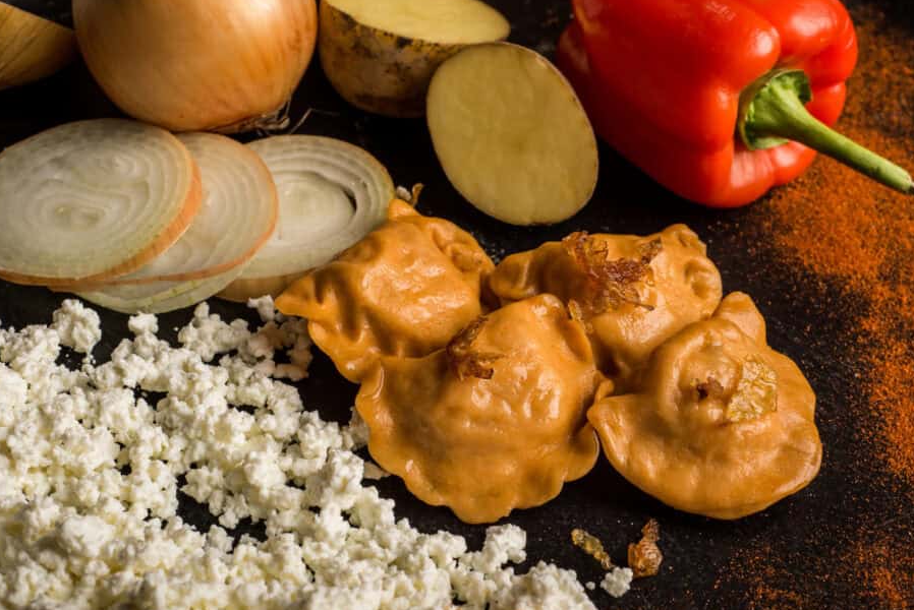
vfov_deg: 23.8
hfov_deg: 35.0
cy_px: 336
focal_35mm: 57
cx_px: 511
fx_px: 1448
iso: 200
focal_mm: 50
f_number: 10
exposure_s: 1/200
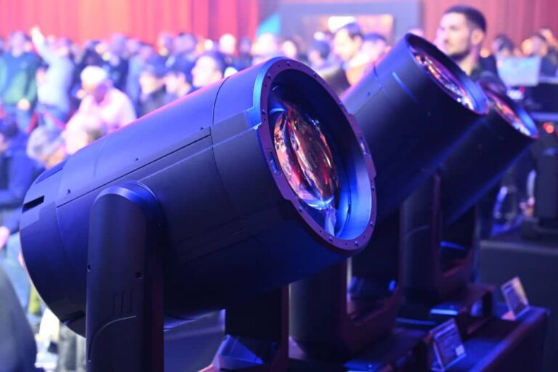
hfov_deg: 34.5
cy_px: 186
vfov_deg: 23.3
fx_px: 898
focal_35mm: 58
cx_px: 279
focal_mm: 58
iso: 6400
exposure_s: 1/60
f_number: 4
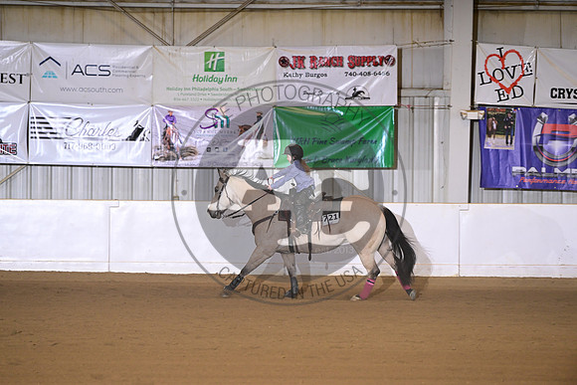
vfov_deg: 6.9
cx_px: 288
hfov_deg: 10.3
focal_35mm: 200
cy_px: 192
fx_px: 3206
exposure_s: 1/200
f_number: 4
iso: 2000
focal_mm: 200
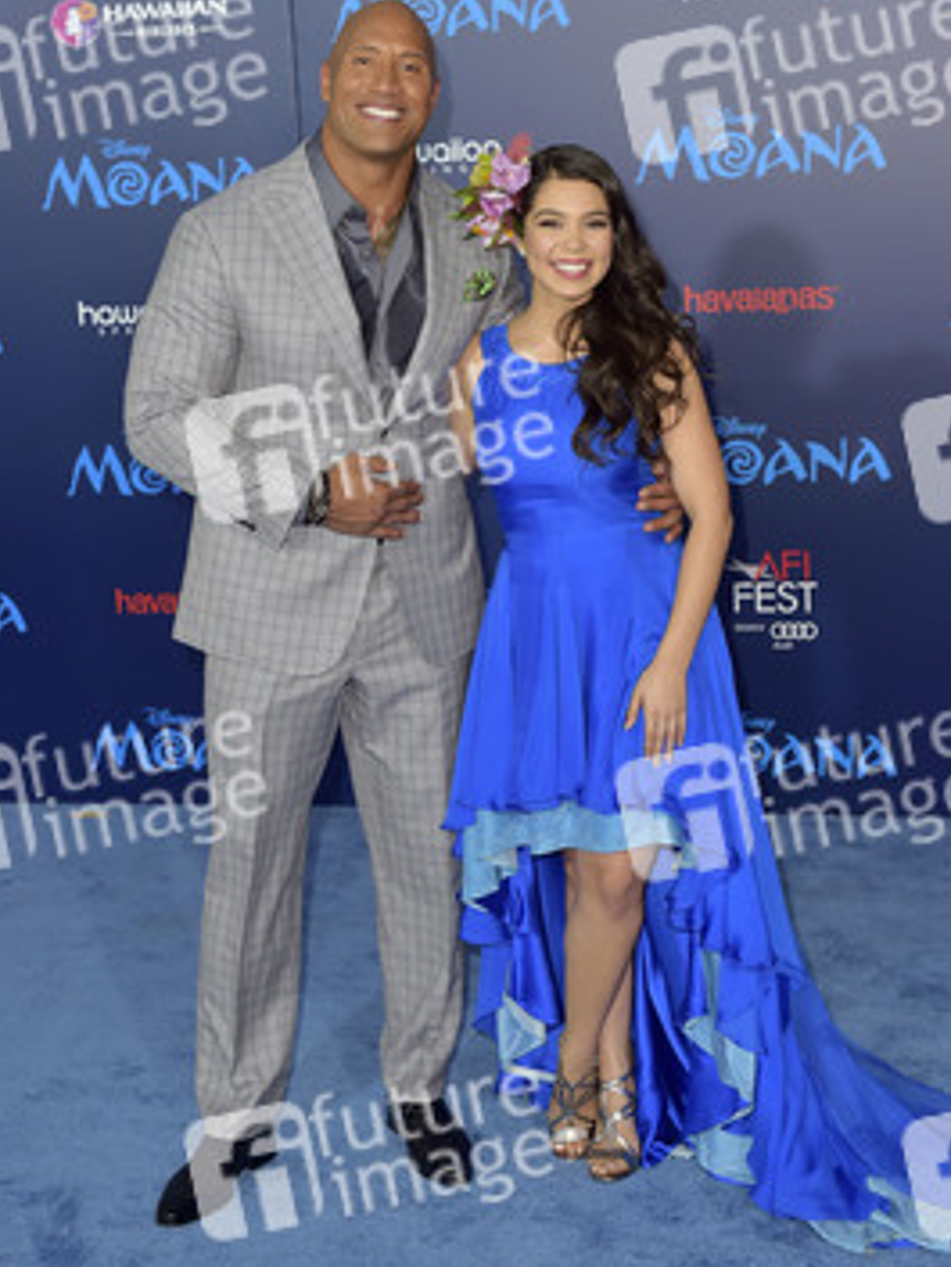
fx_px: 2197
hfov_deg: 24.4
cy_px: 617
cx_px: 476
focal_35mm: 60
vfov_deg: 32.2
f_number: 4.5
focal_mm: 55
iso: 400
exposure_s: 1/320
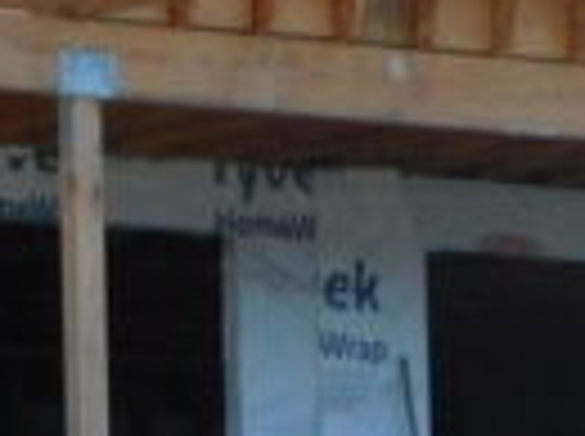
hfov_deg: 3.5
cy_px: 1654
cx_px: -122
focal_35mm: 561
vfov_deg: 2.6
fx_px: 9463
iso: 125
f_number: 4.3
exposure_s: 1/400
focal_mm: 12.6
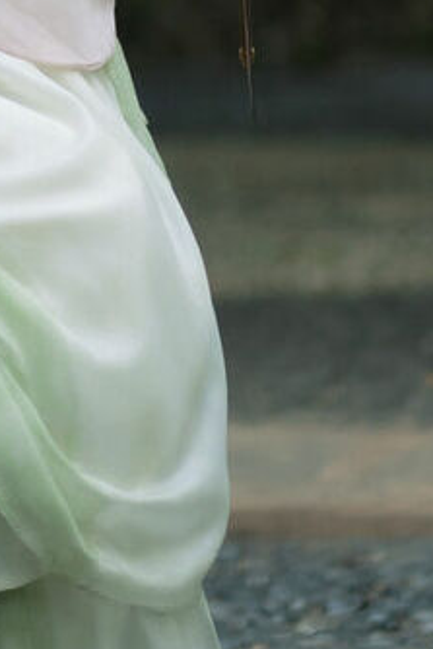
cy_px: -568
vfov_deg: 5.1
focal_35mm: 401
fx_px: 7227
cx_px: -47
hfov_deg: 3.4
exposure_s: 1/160
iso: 400
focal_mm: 85
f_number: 1.8
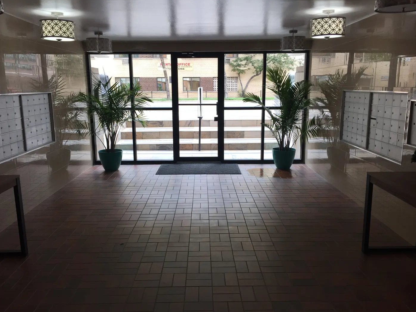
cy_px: 160
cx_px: 205
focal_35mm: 30
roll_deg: +0.9
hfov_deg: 60.0
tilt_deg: -11.2
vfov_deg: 46.8
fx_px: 361
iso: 40
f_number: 2.2
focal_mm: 4.15
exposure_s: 1/120
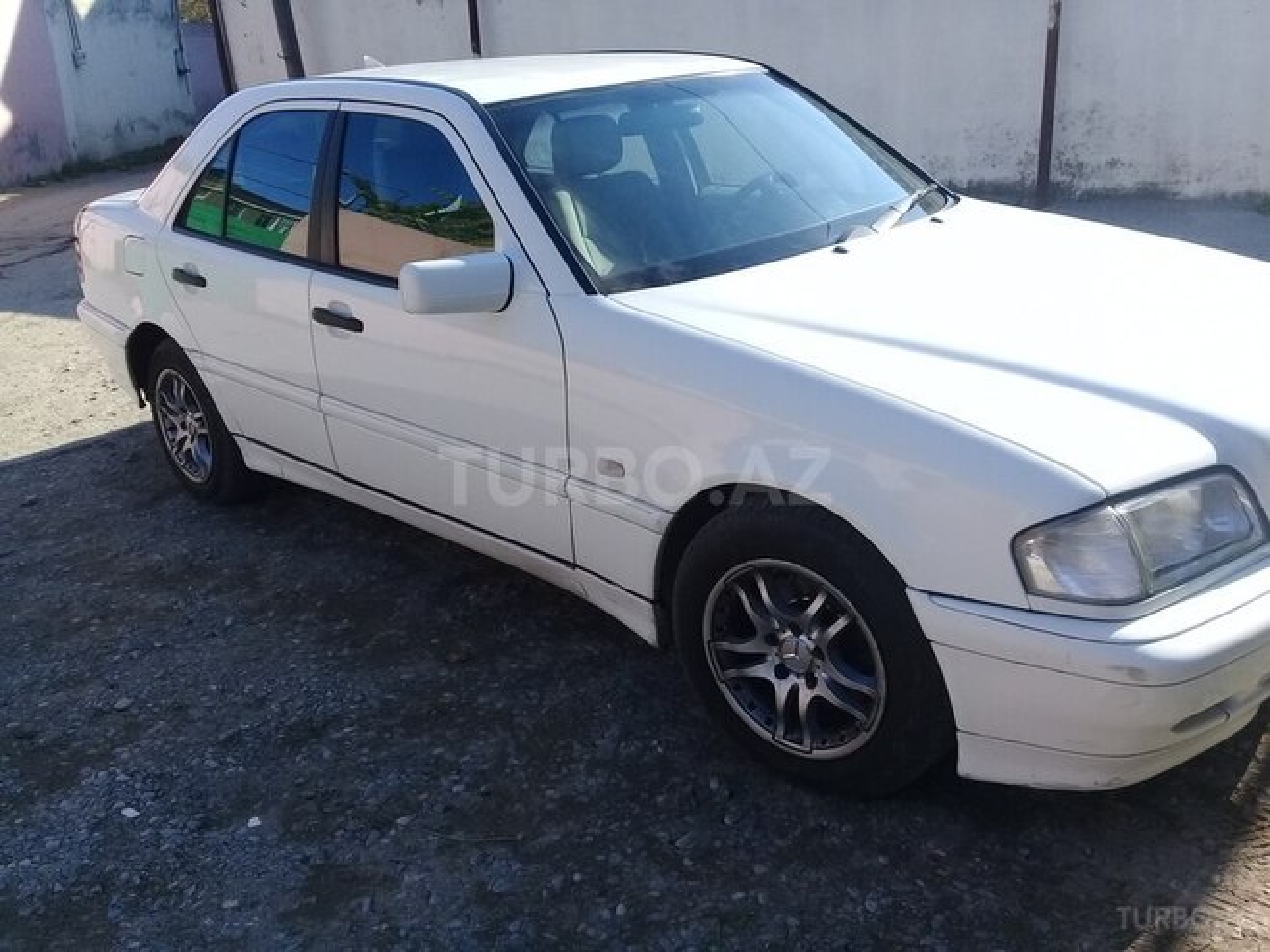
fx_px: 1137
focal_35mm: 31
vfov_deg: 45.4
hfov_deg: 58.4
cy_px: 476
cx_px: 635
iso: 50
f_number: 2.2
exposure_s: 1/646
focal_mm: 3.3
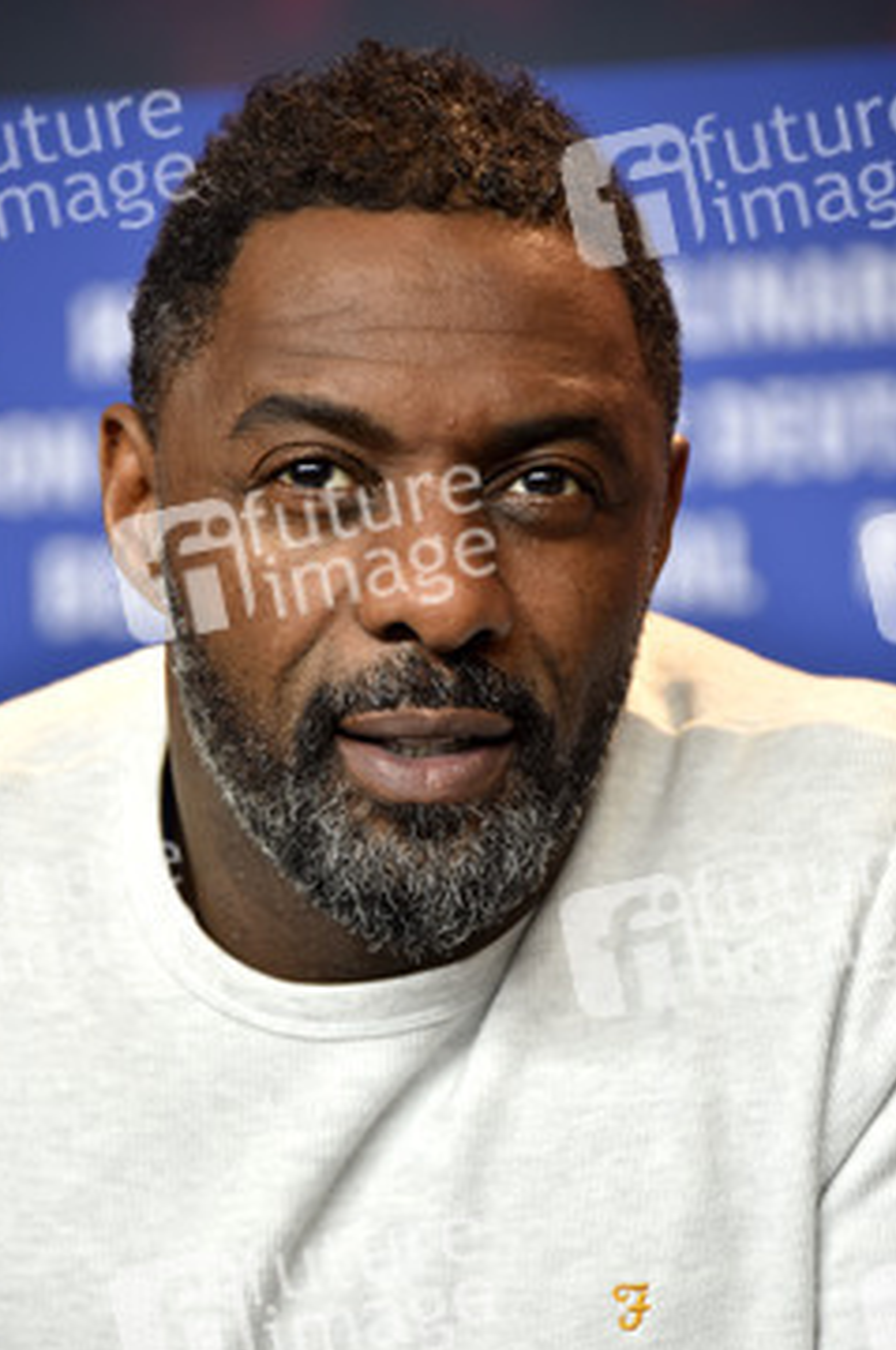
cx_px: 412
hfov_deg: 4.9
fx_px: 10408
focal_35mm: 278
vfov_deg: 7.4
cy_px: 742
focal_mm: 250
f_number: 5.6
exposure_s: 1/160
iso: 1000
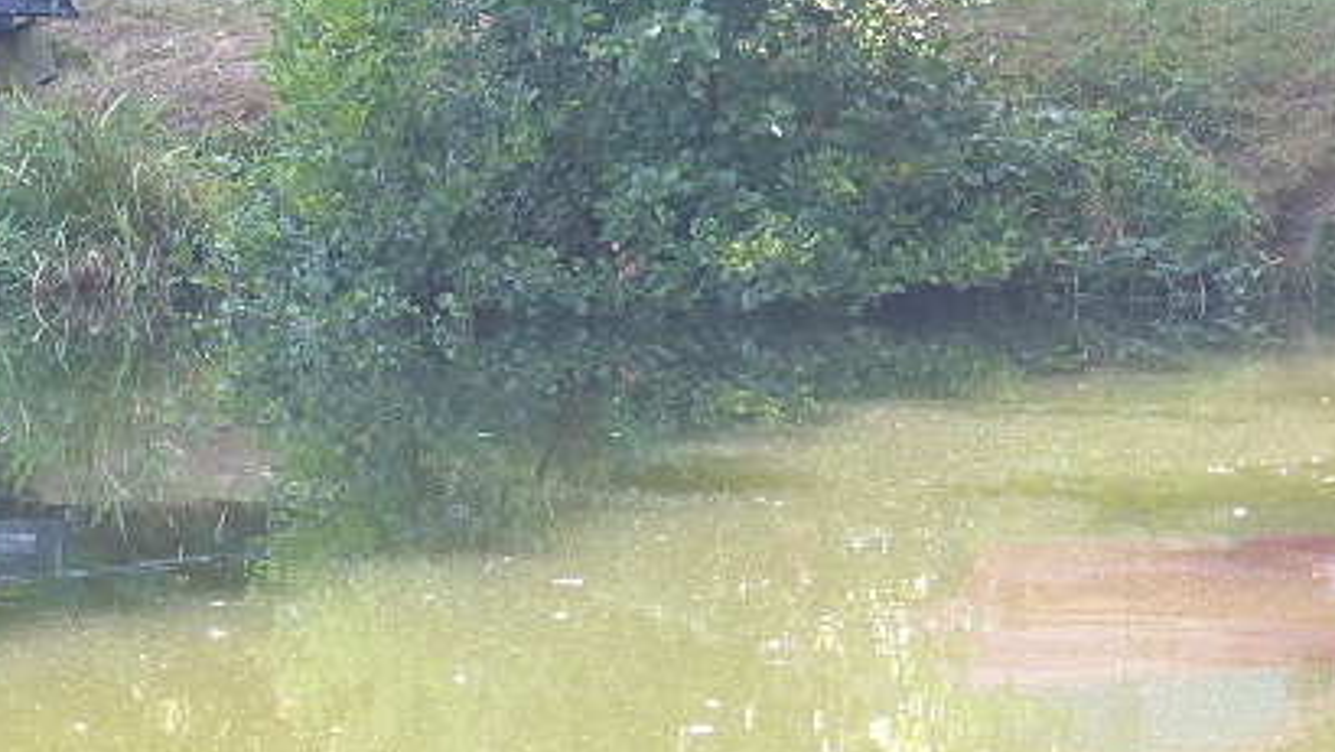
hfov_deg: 6.1
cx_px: 700
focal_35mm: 353
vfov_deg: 3.4
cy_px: -257
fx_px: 12501
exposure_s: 1/100
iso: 100
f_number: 2.8
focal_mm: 23.9
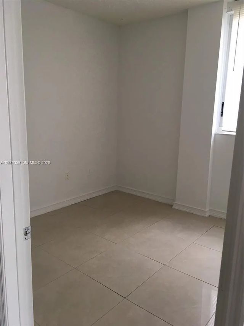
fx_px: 272
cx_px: 122
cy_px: 163
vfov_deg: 61.7
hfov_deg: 48.2
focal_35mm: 29
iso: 32
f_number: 2.2
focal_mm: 4.15
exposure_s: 1/30
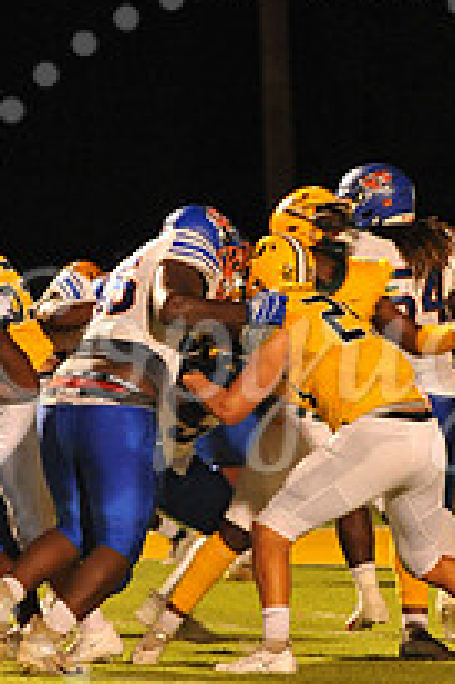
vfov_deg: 4.0
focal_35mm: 520
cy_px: 359
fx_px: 9874
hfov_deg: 2.6
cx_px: 309
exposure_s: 1/160
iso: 3200
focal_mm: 185
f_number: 4.5
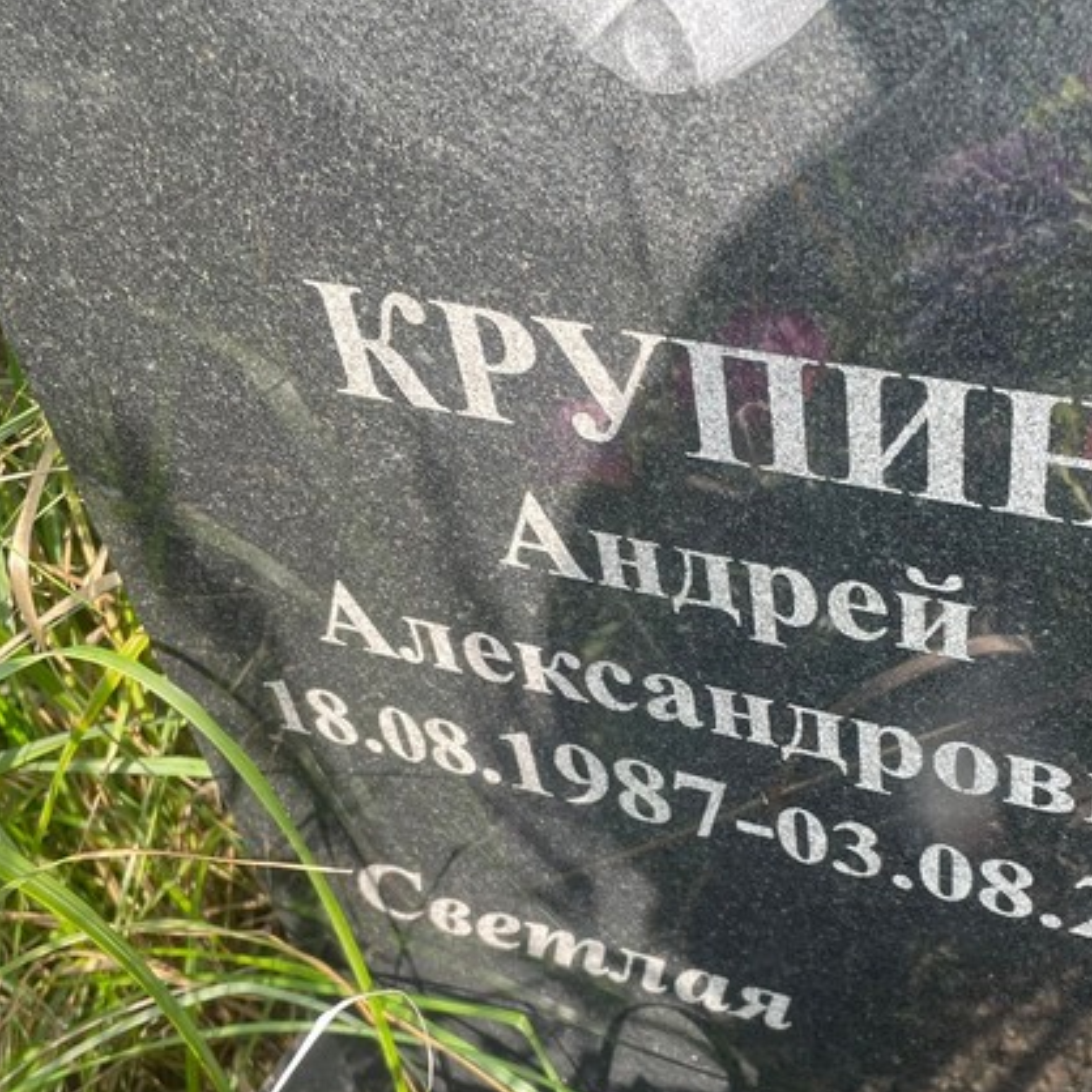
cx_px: 771
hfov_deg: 37.7
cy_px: 692
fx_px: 1570
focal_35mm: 44
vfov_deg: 38.1
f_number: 1.6
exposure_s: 1/254
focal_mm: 4.2
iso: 32
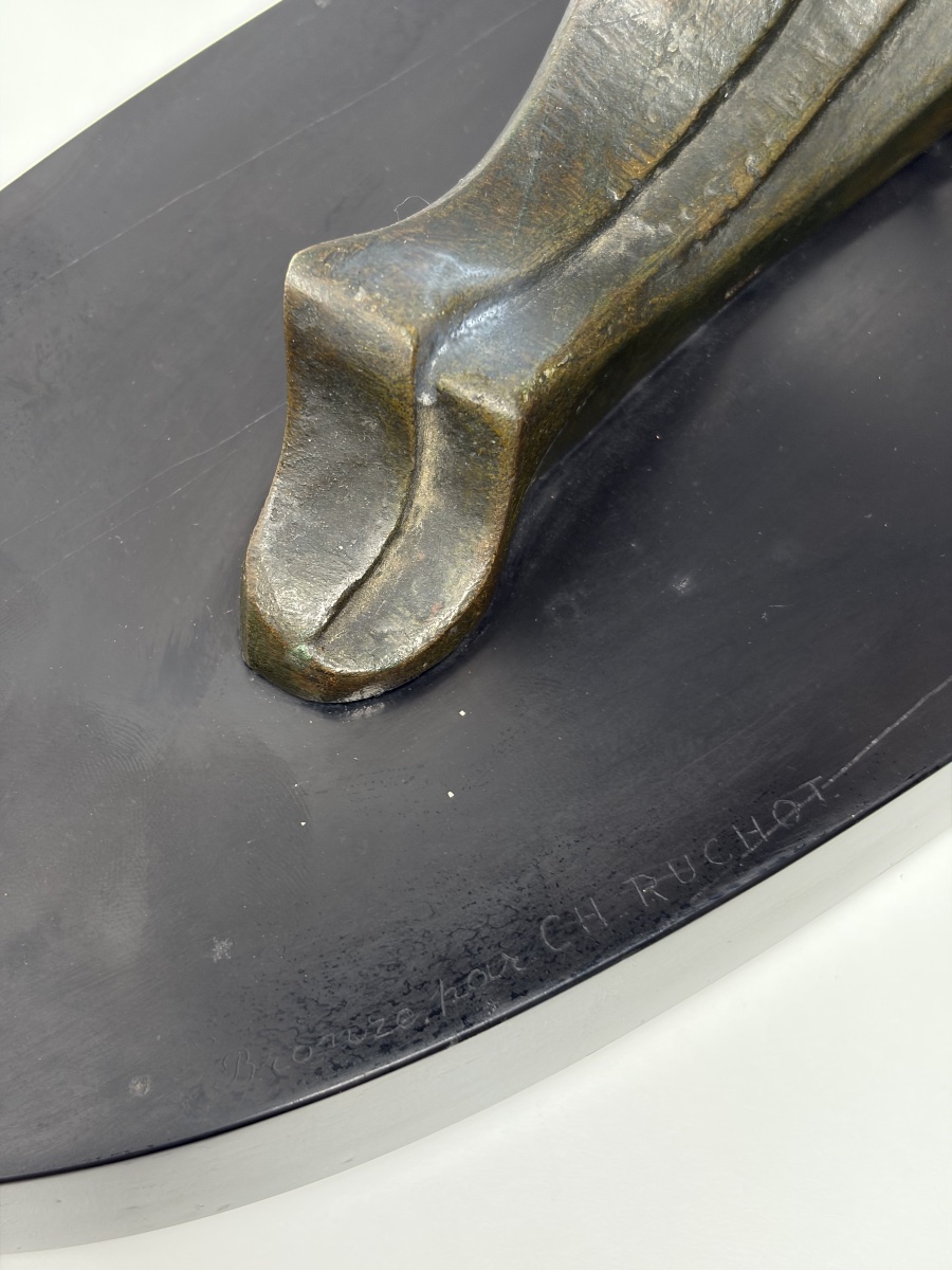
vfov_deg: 36.8
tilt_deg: -62.4
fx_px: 1907
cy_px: 635
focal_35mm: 52
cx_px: 476
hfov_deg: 28.0
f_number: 1.6
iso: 64
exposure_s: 1/78
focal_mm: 5.96
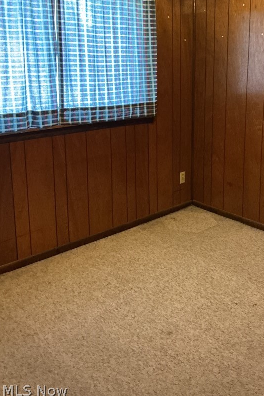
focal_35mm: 39
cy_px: 146
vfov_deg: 49.0
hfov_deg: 33.7
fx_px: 429
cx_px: 190
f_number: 1.8
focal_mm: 3
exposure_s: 1/30
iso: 400
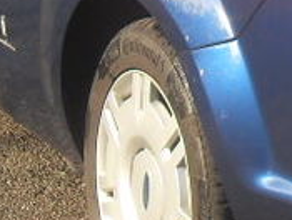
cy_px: -80
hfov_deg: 9.1
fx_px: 1784
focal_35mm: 211
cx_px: 447
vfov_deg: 7.0
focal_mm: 6.3
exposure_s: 1/250
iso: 80
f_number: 2.8
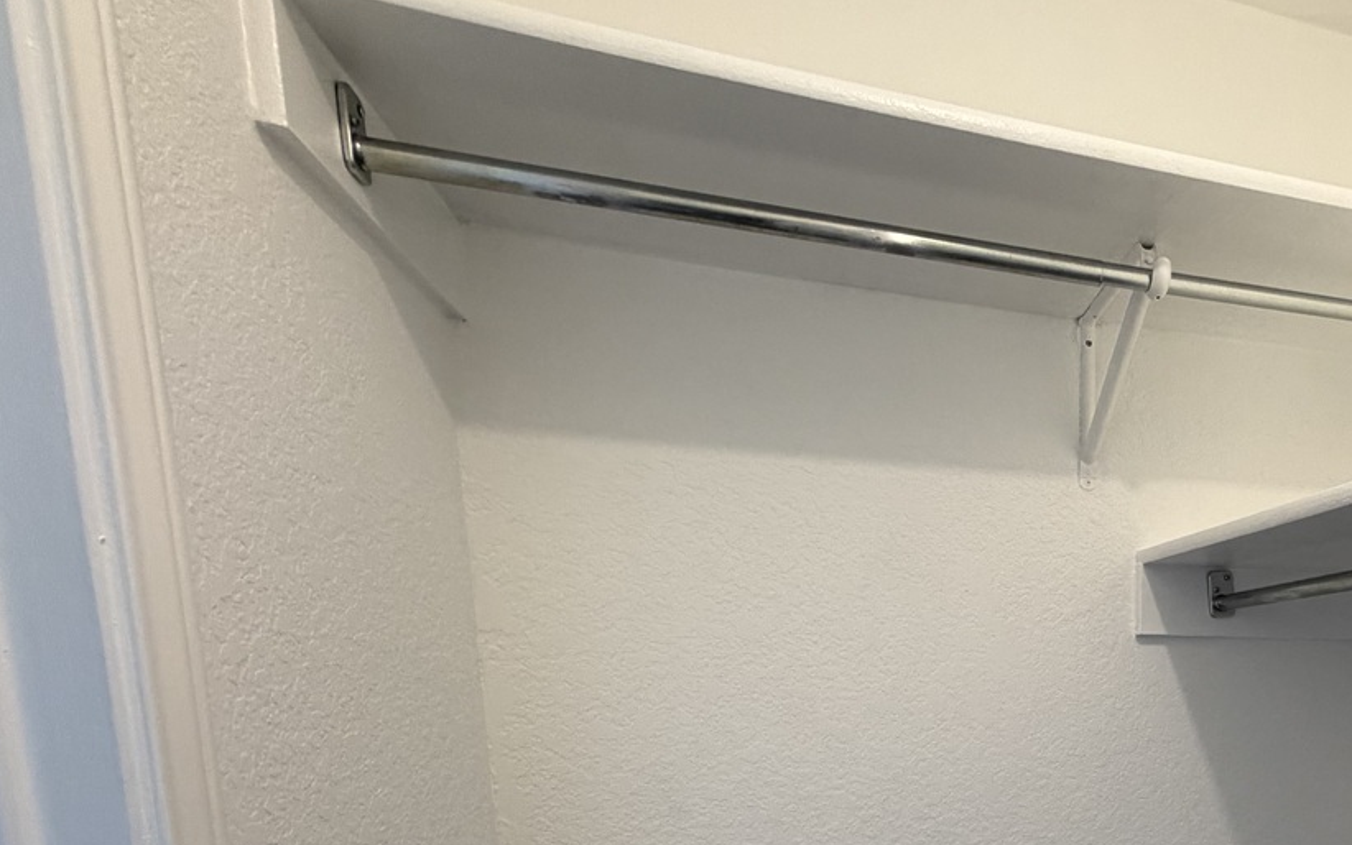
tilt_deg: -9.1
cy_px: 822
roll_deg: -0.2
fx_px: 958
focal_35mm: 26
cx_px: 1171
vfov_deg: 42.0
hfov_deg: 61.4
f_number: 2.2
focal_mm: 2.22
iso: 250
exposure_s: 1/120
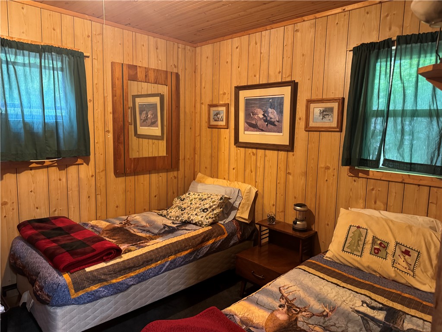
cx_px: 221
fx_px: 306
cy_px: 166
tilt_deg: -7.7
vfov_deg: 56.8
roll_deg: -1.3
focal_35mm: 24
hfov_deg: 71.6
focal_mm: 6.76
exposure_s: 1/40
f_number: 1.78
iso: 640
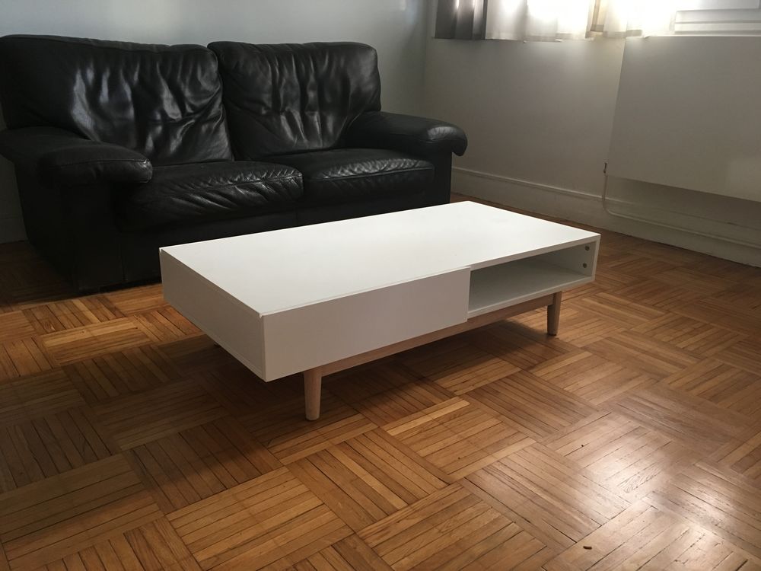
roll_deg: -0.3
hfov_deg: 61.7
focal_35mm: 29
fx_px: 638
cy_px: 286
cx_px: 380
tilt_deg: -19.3
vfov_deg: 48.2
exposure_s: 1/33
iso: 160
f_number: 2.2
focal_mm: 4.15
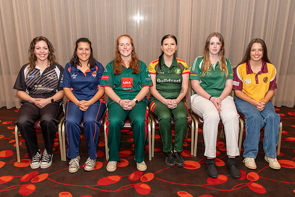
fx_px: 269
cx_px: 146
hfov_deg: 57.4
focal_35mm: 33
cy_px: 108
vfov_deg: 40.1
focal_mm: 28
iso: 800
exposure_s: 1/60
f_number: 5.6
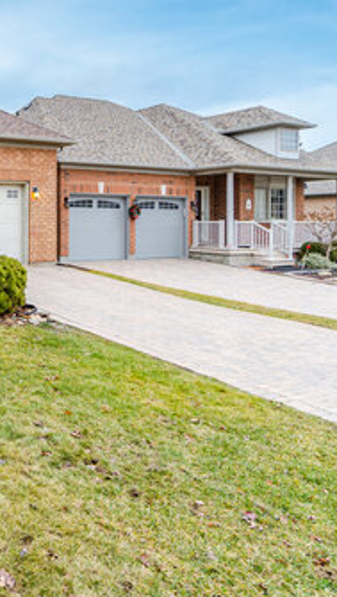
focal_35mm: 30
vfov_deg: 63.5
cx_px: -59
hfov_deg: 32.7
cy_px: 231
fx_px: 476
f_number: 7.1
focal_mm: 10
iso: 50
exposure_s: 1/13
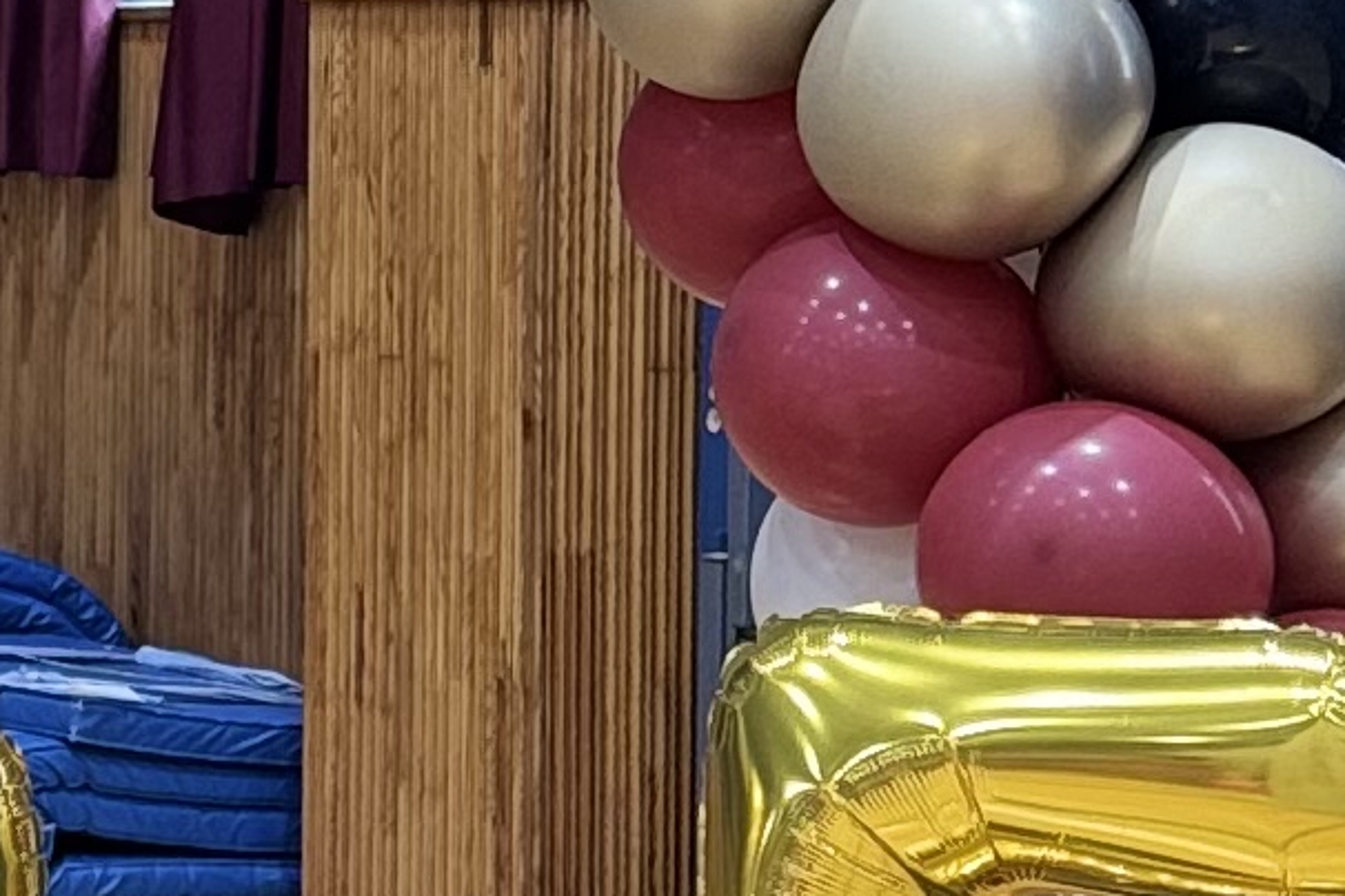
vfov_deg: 8.2
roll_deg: -2.0
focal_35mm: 166
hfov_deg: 11.9
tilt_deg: -0.6
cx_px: -586
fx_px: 6201
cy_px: 113
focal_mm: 6.76
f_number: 1.78
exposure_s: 1/120
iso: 200
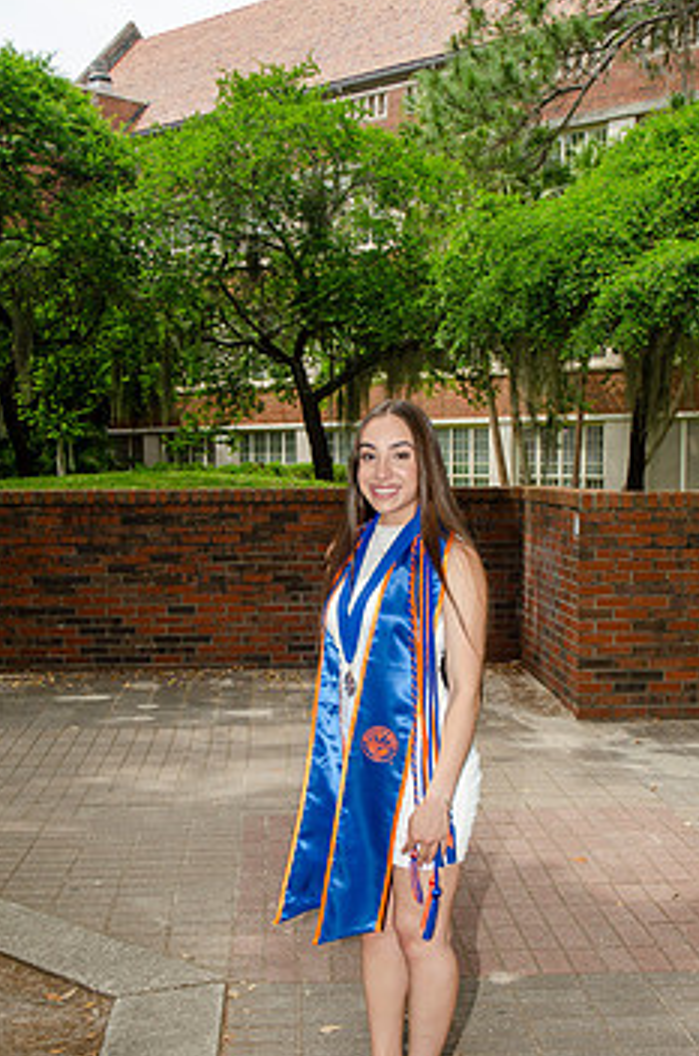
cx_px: 342
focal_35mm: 48
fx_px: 1405
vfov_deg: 41.0
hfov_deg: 27.9
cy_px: 627
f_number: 5
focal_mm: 25
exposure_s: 1/250
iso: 100
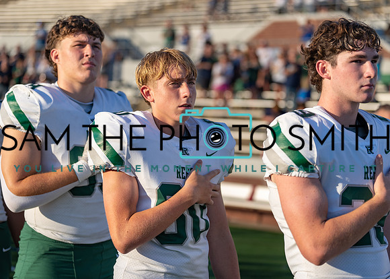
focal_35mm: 85
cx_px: 195
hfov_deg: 23.4
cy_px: 140
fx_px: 940
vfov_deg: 16.8
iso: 100
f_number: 2.8
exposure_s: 1/1600
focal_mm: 81
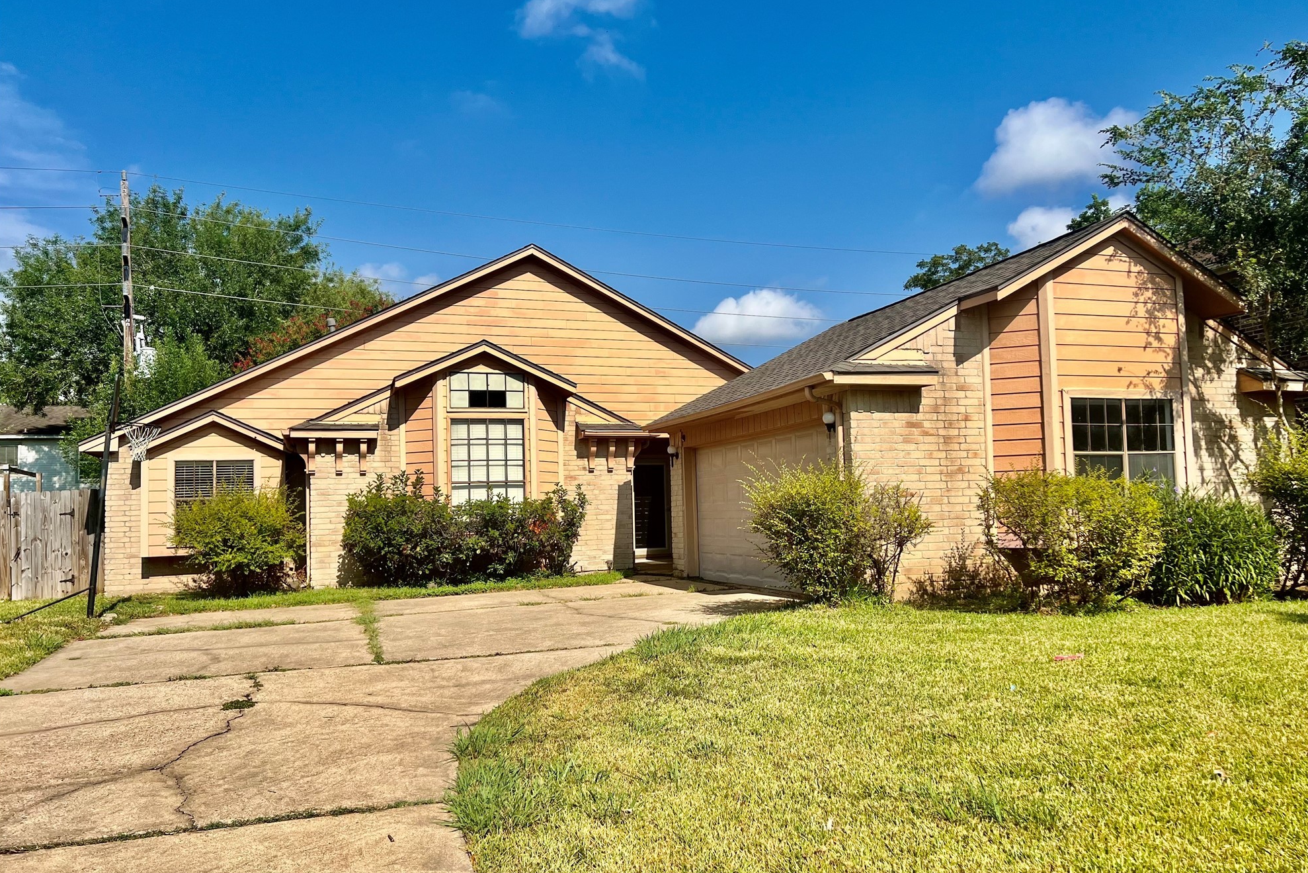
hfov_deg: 65.5
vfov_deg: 46.4
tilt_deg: +4.8
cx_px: 673
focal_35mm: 28
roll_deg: +1.8
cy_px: 433
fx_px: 1017
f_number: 1.5
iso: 50
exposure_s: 1/5882
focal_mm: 5.7
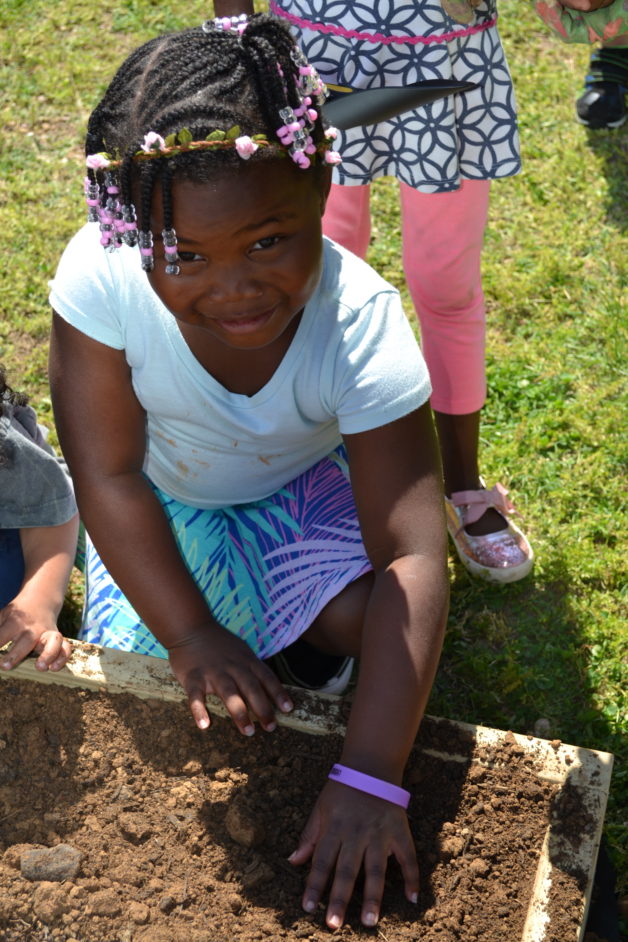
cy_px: 471
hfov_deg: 23.8
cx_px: 314
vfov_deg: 35.1
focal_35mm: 57
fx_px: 1491
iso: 100
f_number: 6.3
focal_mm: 38
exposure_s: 1/200
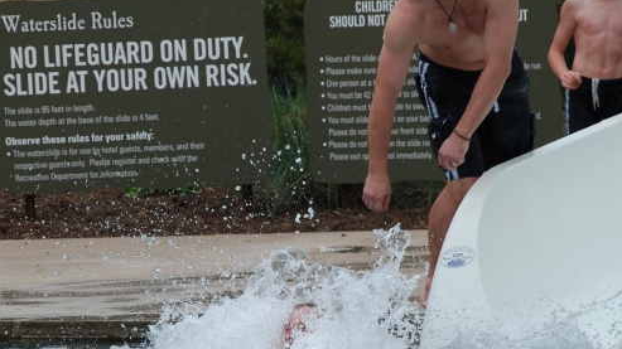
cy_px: 277
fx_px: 6035
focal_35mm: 366
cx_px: 241
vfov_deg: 3.3
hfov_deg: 5.9
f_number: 5.6
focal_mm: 112
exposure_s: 1/500
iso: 320
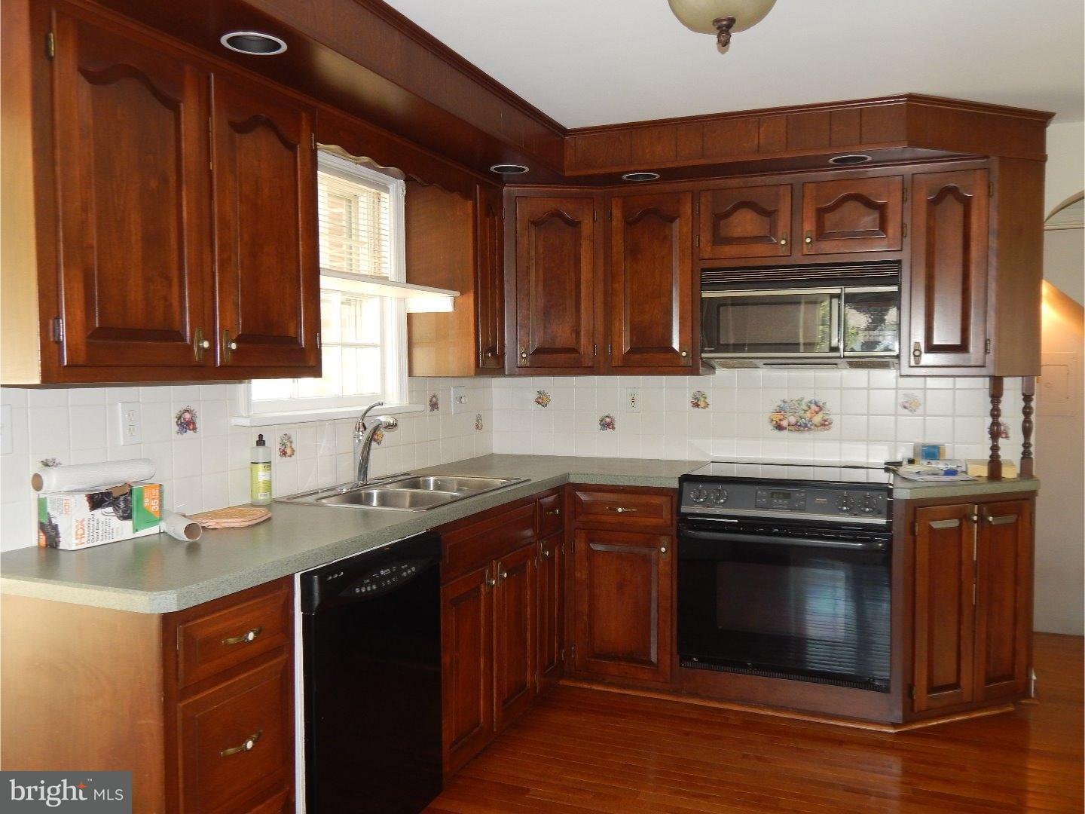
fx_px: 878
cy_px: 407
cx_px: 542
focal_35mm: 28
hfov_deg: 63.4
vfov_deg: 49.7
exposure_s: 1/30
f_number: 3.2
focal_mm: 5.1
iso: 200
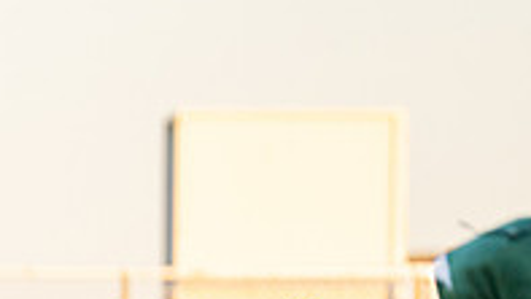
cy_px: 475
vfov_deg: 1.3
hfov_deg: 2.3
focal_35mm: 940
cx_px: -579
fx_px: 13241
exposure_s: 1/2500
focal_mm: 200
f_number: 2.8
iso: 1000
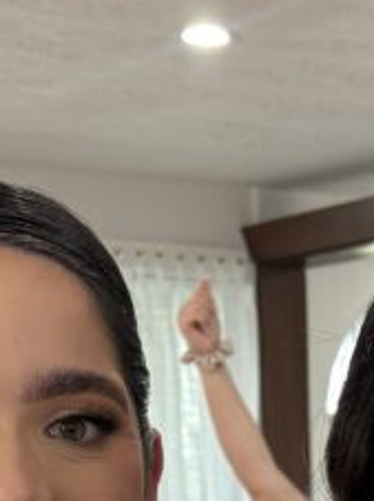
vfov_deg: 14.5
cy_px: 931
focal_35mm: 118
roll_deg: +1.6
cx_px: 385
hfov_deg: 12.4
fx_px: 1703
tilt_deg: -14.5
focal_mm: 5.96
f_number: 1.6
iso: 80
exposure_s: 1/60
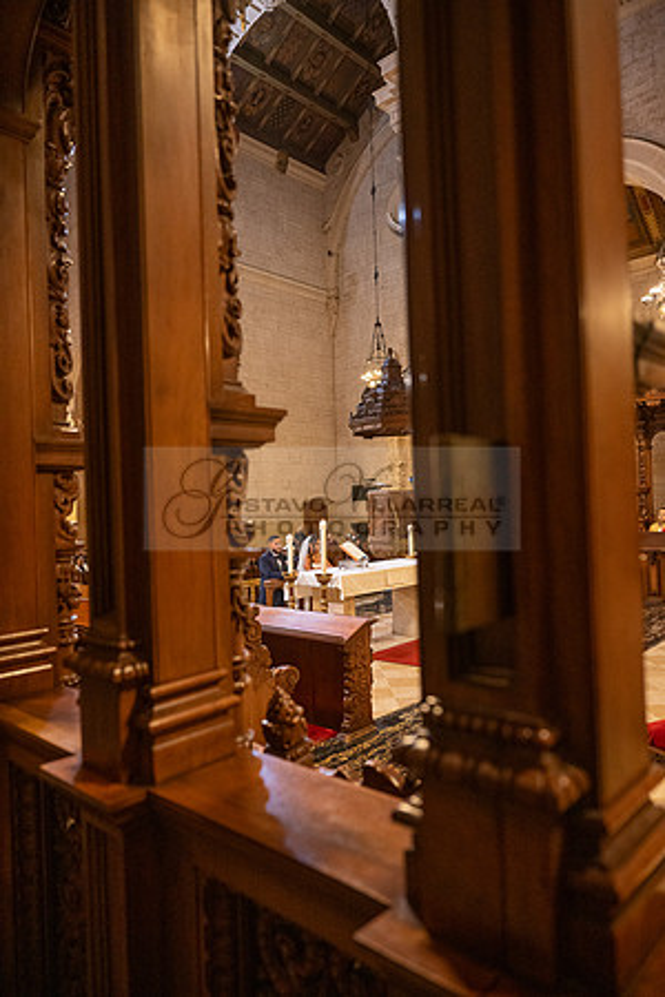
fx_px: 665
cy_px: 498
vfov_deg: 73.7
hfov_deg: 53.1
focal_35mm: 24
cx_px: 332
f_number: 2.8
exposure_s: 1/200
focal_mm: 24
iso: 2000
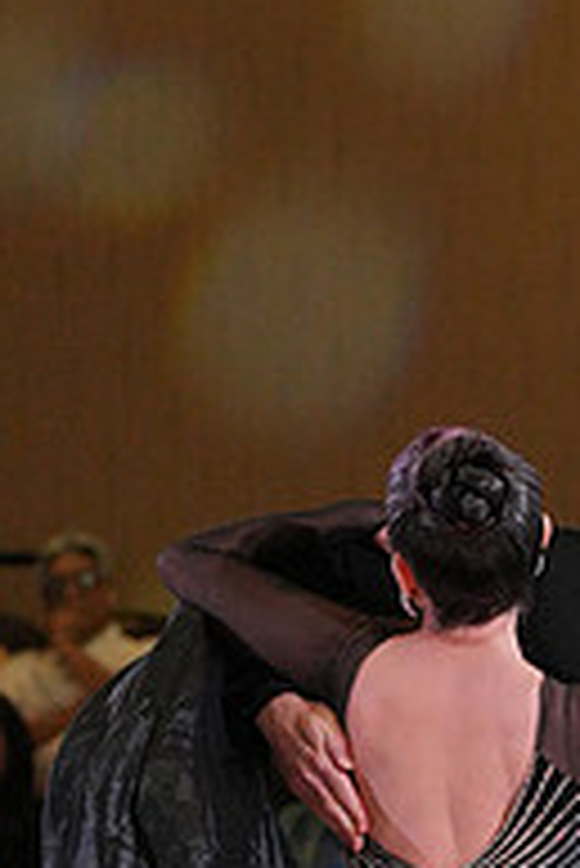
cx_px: 632
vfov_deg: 3.4
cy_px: 1246
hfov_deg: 2.3
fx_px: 14497
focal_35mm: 601
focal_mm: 200
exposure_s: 1/500
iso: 4000
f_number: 7.1
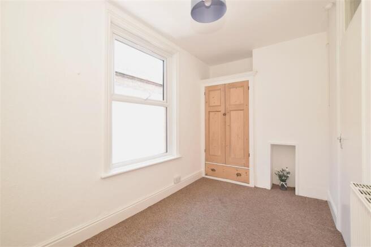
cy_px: 124
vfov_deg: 77.3
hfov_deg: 100.4
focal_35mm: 15
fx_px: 155
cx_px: 186
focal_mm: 10
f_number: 9
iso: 500
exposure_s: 1/20
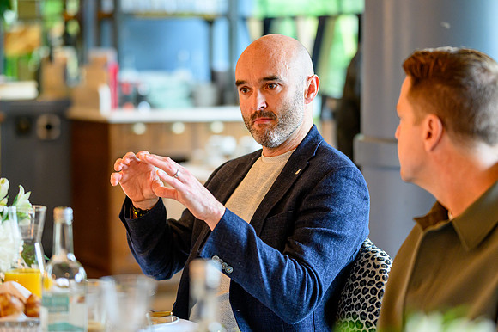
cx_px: 249
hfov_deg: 16.0
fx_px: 1773
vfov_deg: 10.7
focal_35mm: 128
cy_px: 166
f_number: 1.8
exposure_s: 1/200
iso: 720
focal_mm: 85
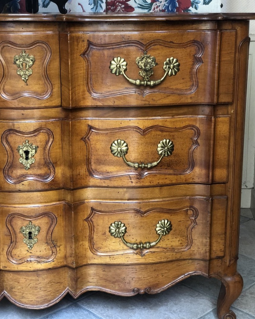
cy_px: 153
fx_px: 519
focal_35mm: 55
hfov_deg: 27.6
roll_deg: +1.5
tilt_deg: -13.8
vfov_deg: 34.2
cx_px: 128
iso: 160
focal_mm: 6
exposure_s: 1/20
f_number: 2.4
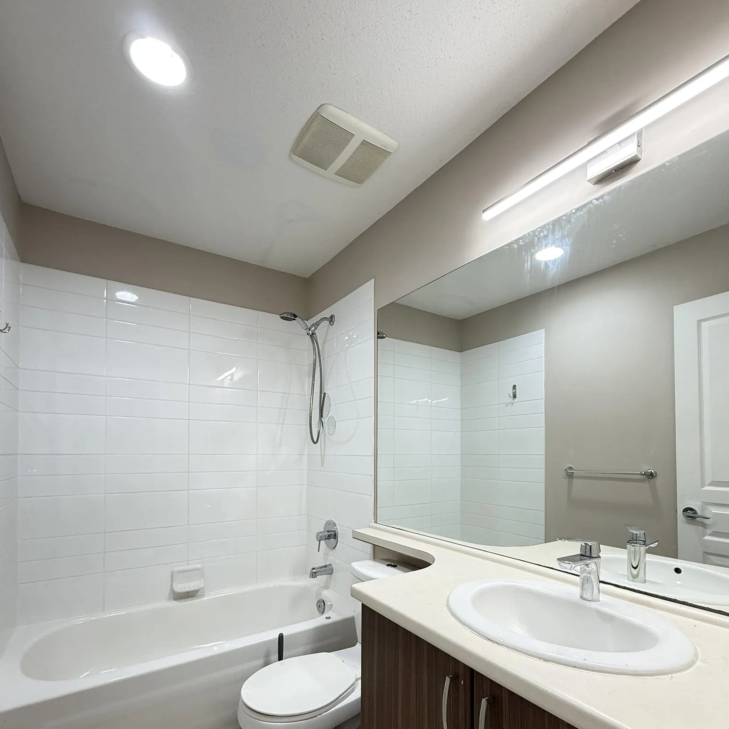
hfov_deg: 84.0
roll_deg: -1.2
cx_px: 370
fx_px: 405
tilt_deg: +1.1
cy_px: 451
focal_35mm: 17
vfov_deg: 82.5
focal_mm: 2.22
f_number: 2.2
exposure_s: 1/120
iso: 200
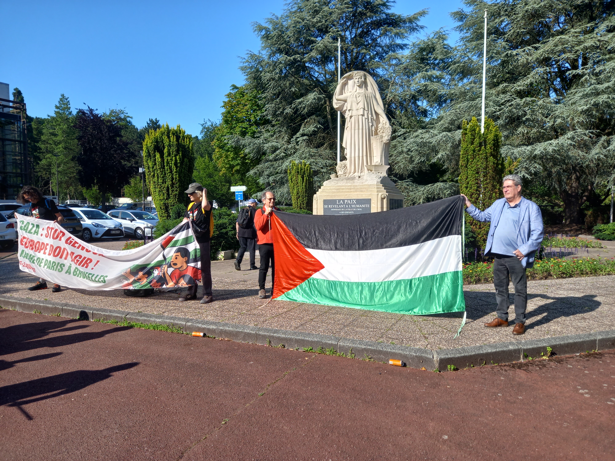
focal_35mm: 25
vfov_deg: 54.9
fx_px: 444
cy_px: 230
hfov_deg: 69.4
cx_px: 308
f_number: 2
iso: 25
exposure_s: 1/515
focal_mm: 4.6
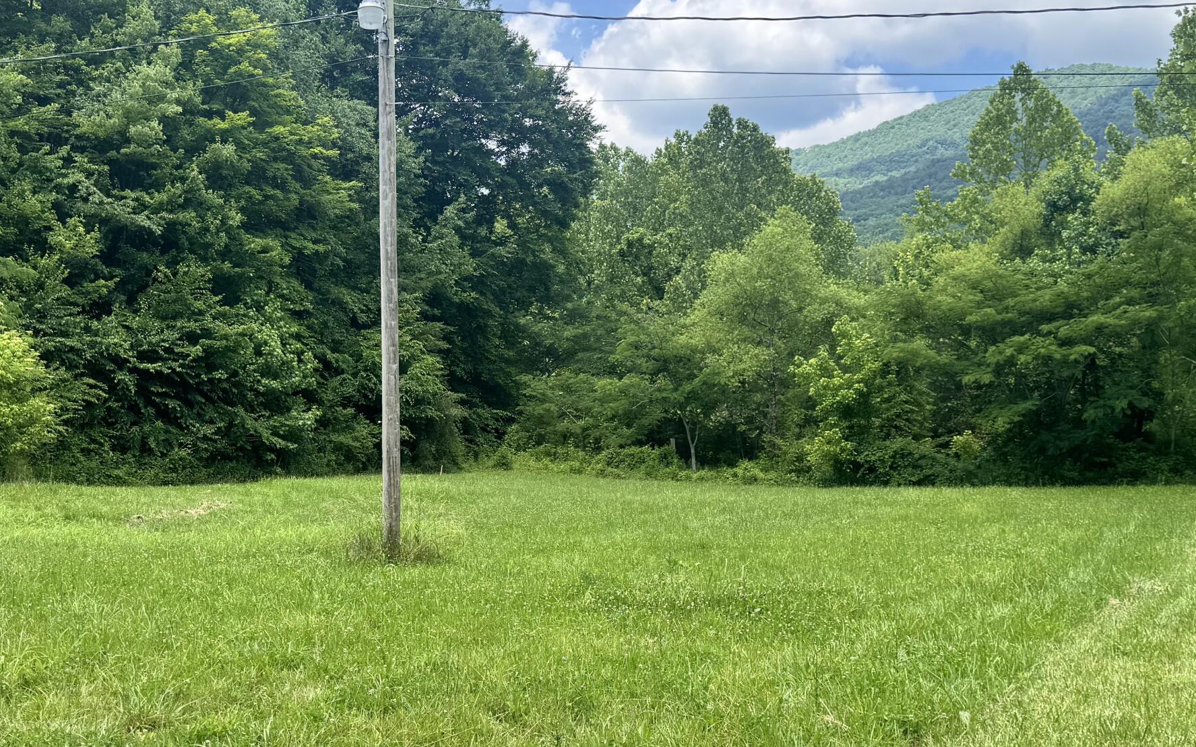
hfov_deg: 46.2
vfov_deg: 29.8
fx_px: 1401
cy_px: 418
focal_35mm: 43
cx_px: 542
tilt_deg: -0.6
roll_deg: +1.0
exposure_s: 1/1524
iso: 80
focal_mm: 6.76
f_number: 1.78
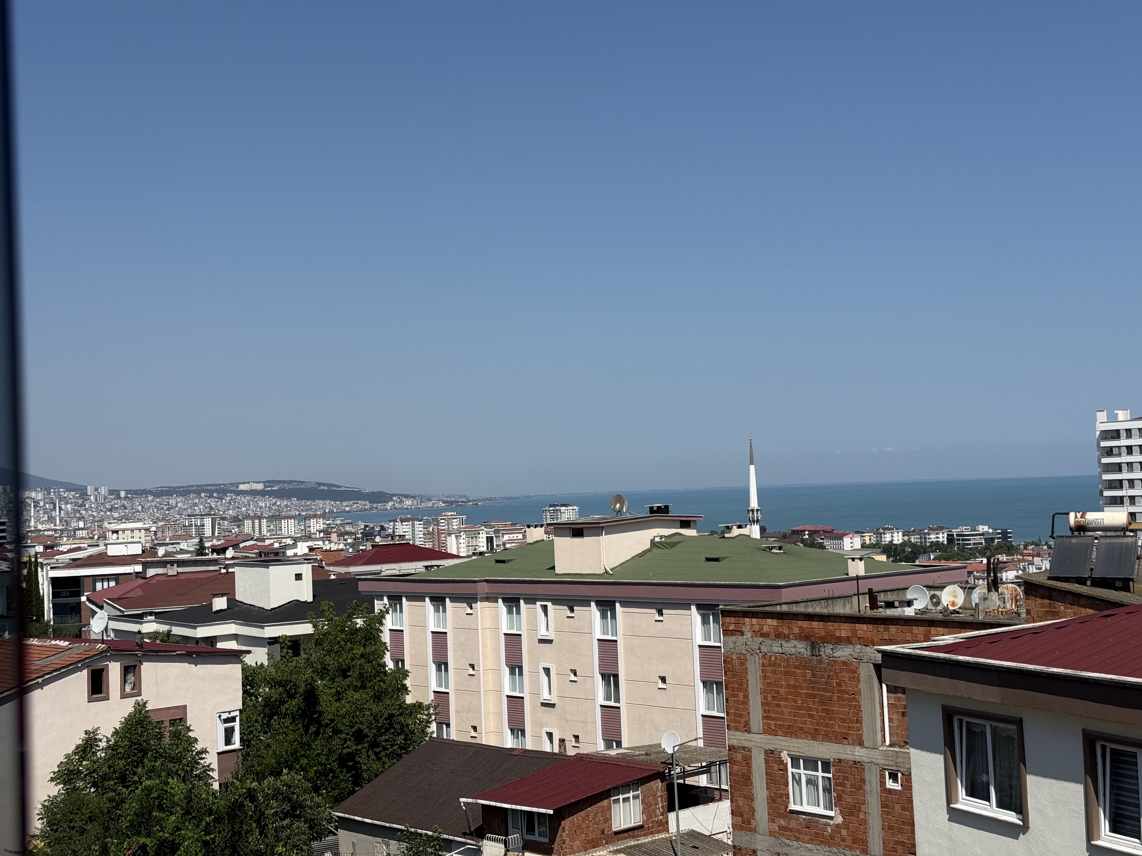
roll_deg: +2.1
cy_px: 428
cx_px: 571
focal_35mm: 48
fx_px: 1584
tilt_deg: +2.0
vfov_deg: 30.3
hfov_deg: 39.7
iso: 64
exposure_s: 1/8772
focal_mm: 6.76
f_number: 1.78
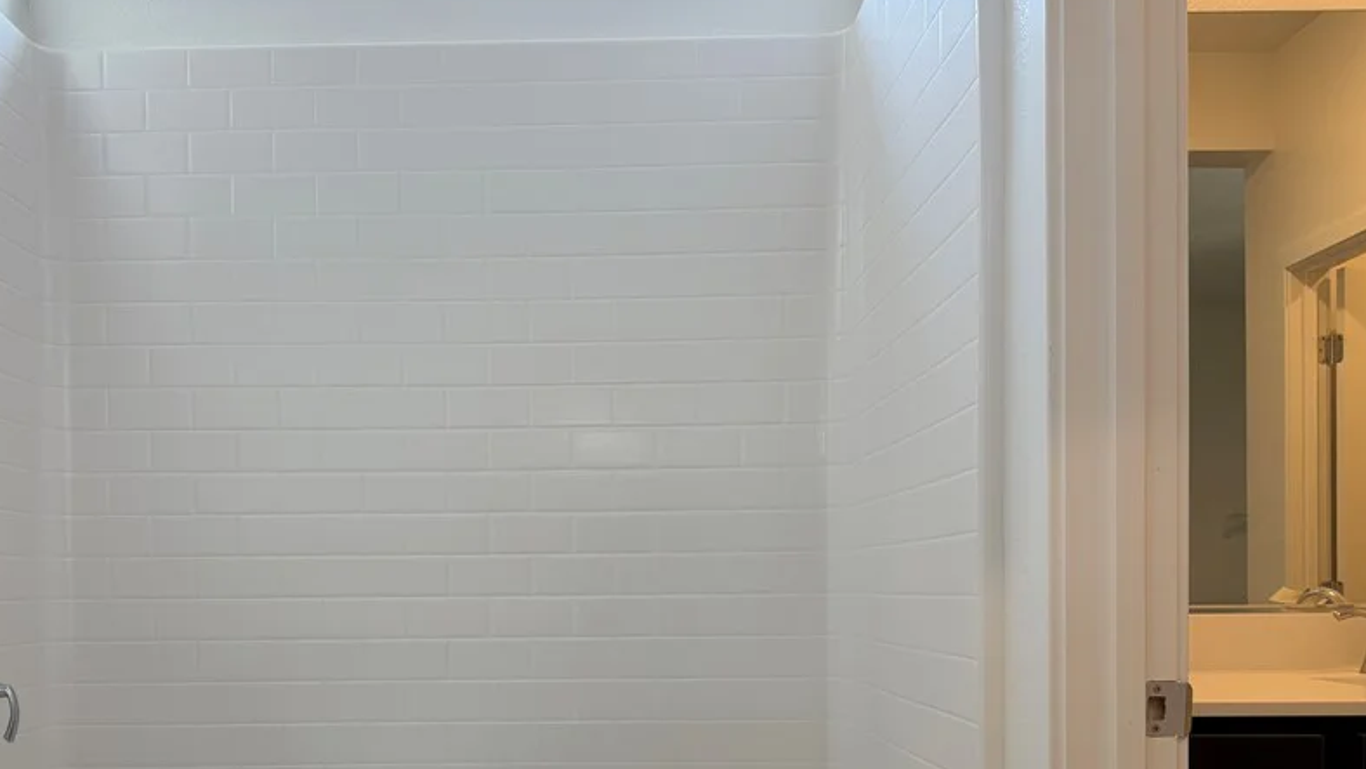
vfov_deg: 33.7
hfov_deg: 57.7
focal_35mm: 34
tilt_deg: -0.9
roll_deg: +0.1
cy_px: 606
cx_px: 562
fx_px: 1232
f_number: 1.78
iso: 100
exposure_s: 1/120
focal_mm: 6.76
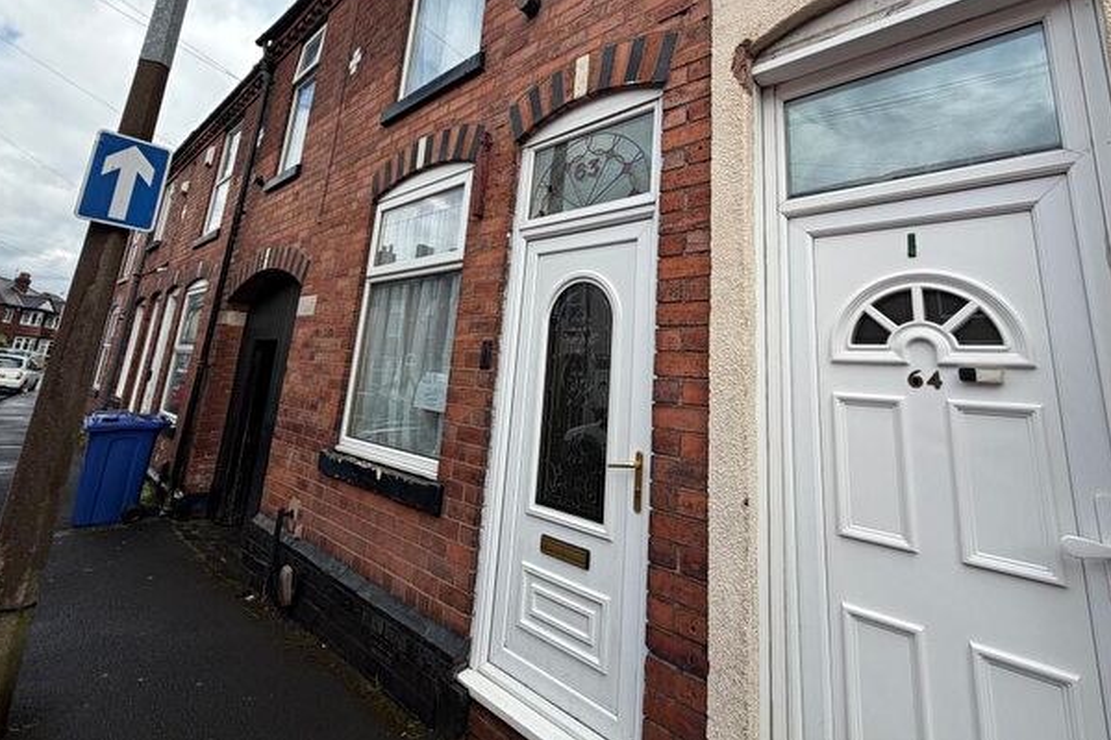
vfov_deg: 68.9
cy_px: 262
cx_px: 548
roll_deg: -5.0
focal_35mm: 17
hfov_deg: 93.3
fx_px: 525
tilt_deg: +12.0
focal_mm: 2.22
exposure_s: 1/770
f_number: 2.2
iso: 32
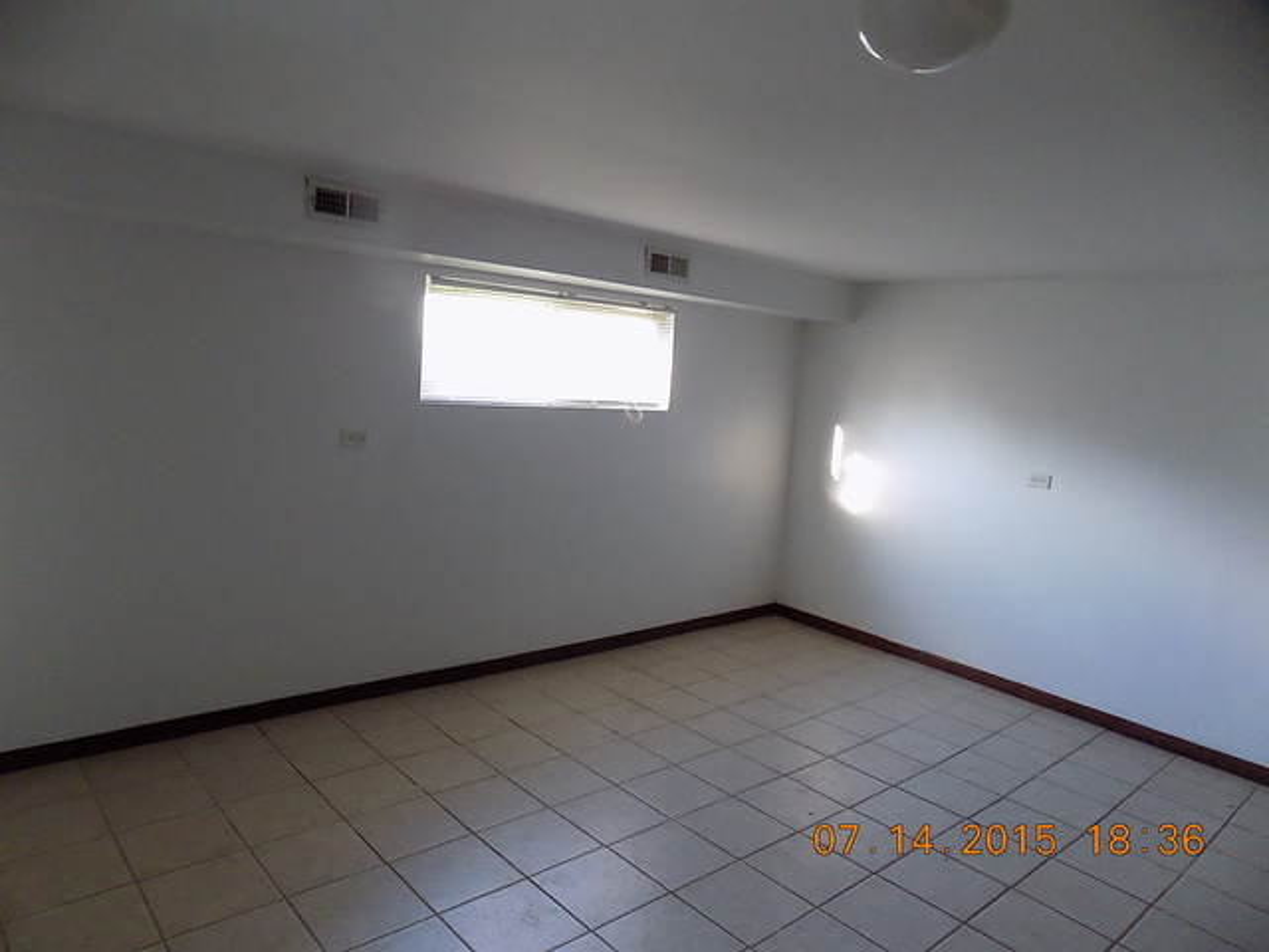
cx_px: 634
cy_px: 476
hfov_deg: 73.9
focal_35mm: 23
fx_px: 843
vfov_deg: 58.9
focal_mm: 4
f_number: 3.1
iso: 280
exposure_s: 1/30
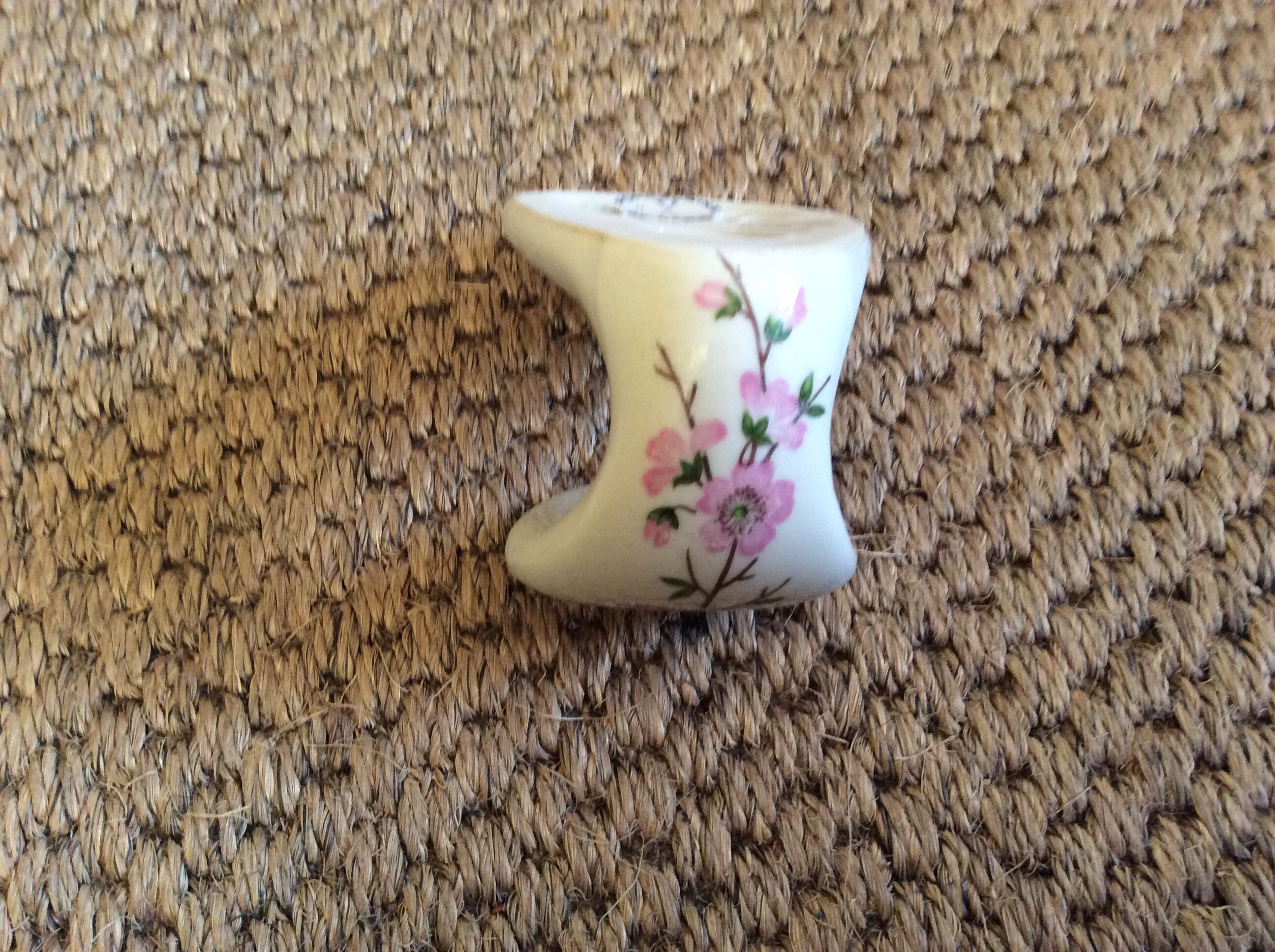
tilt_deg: -64.6
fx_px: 1177
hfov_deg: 56.9
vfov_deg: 44.1
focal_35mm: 32
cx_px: 638
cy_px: 476
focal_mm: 3.3
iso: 160
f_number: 2.4
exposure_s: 1/25
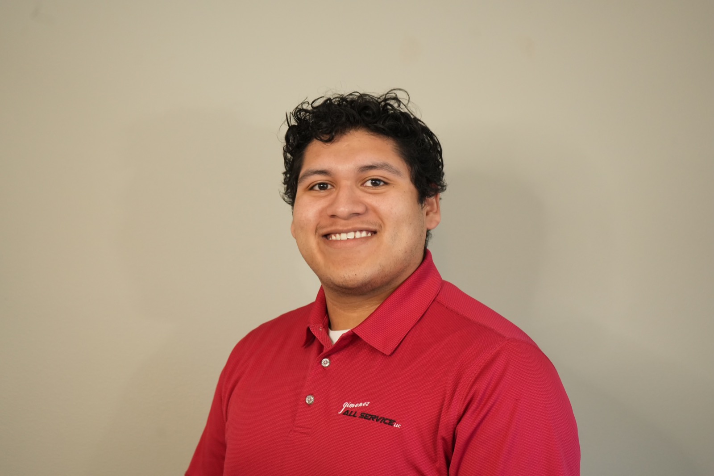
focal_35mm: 53
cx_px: 357
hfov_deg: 37.5
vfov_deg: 25.5
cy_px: 238
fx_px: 1051
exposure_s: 1/30
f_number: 5
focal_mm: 53
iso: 2000
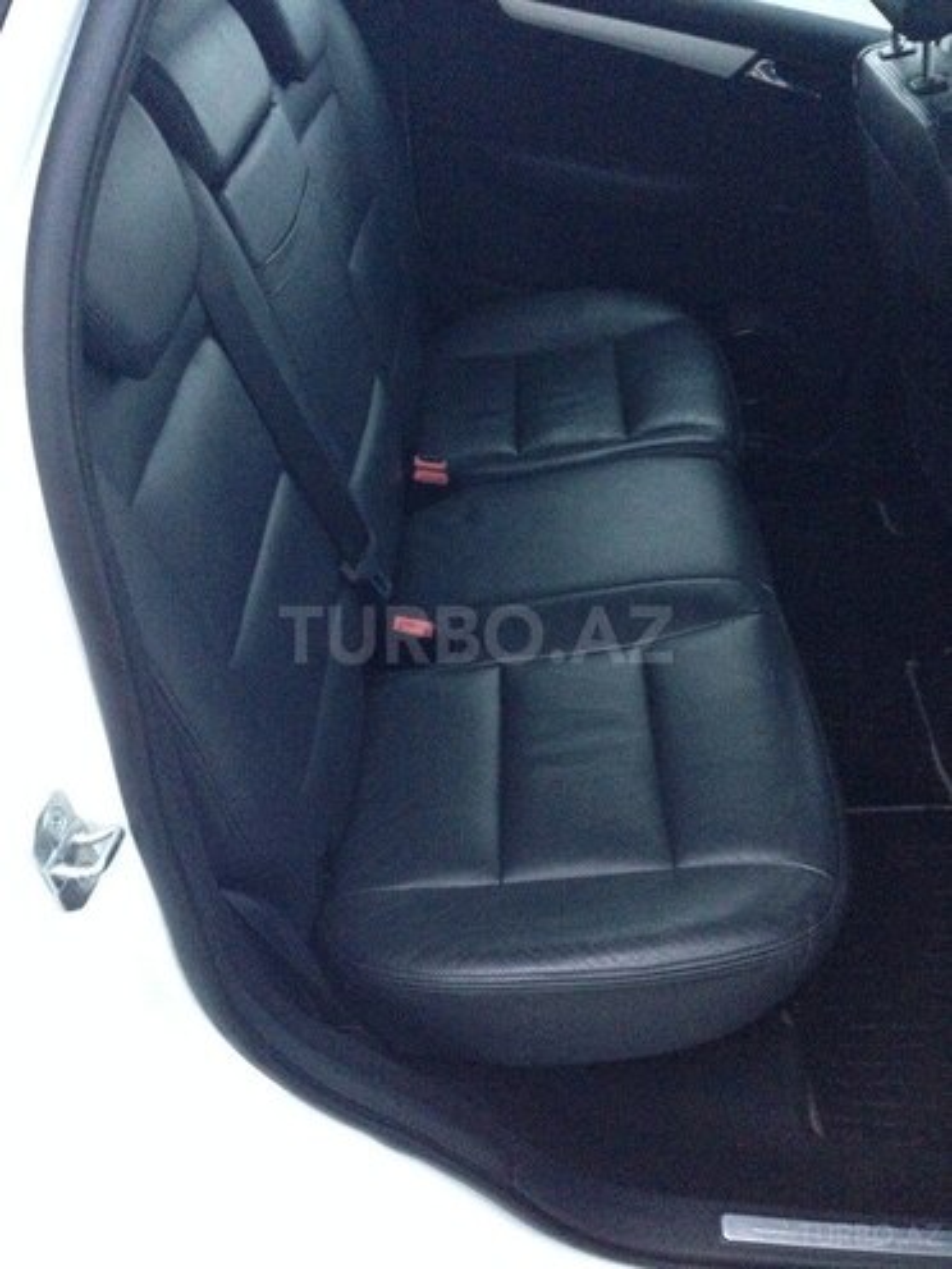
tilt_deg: -36.5
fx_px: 1210
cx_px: 476
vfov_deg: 55.4
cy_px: 634
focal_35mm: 33
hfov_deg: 42.9
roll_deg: -3.9
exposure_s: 1/15
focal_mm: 4.12
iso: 800
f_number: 2.4
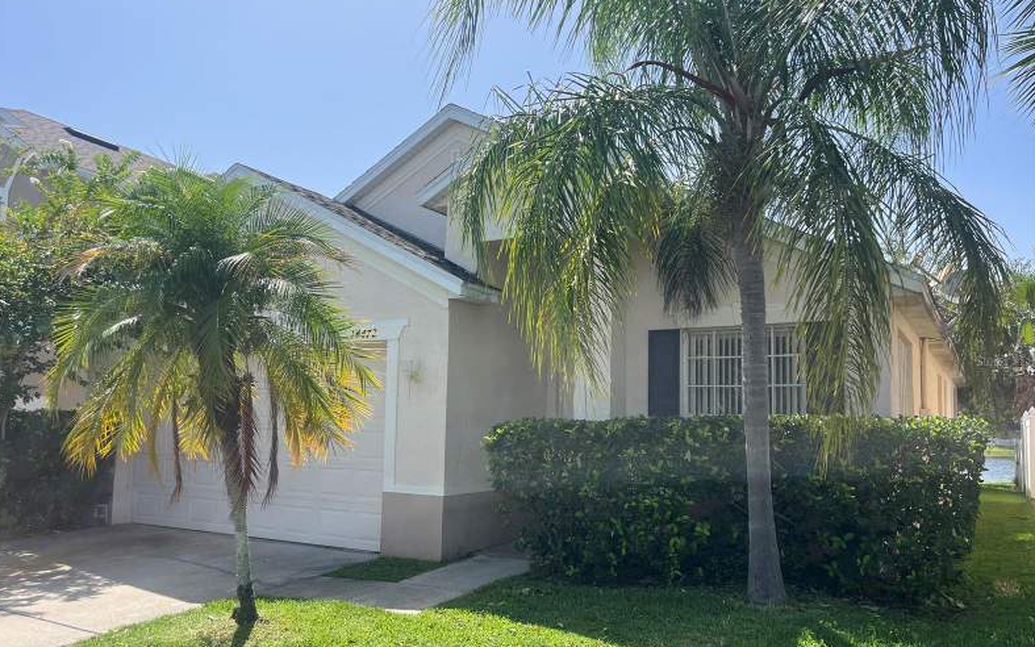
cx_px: 512
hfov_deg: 66.5
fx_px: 790
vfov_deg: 44.5
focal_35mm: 28
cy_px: 360
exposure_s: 1/1890
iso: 50
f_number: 1.6
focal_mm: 5.1
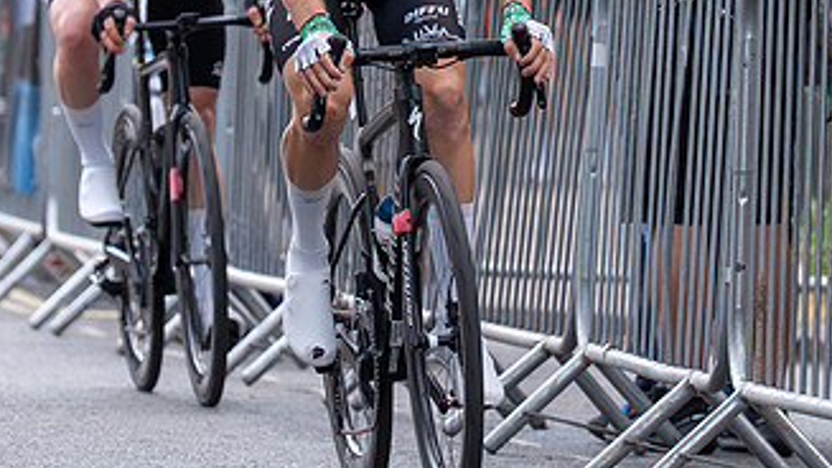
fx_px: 13767
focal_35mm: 624
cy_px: -196
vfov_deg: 1.9
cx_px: 360
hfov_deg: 3.5
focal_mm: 173
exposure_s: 1/800
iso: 2000
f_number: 3.5
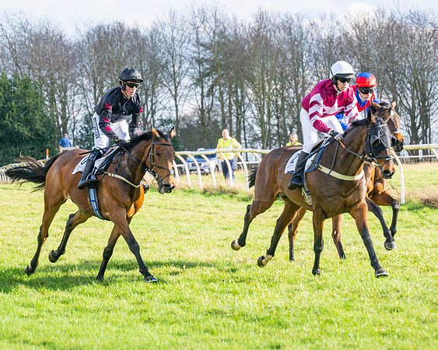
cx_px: 286
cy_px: 183
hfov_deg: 9.1
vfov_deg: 7.3
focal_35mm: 212
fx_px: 2753
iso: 400
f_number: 4
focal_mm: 115
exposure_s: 1/1600
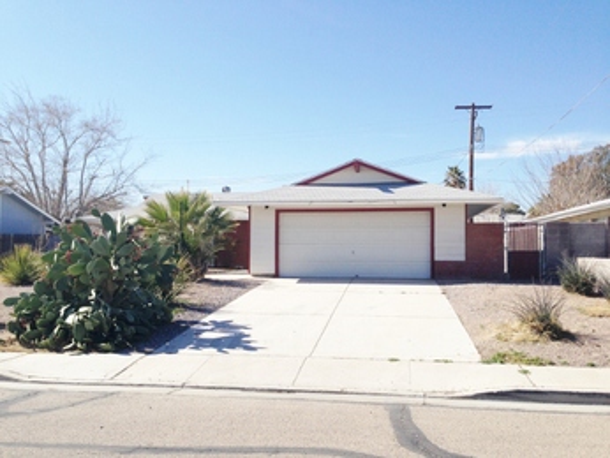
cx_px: 305
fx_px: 582
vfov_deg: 43.0
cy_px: 229
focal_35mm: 33
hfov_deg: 55.3
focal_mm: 4.13
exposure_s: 1/2008
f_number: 2.4
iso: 50
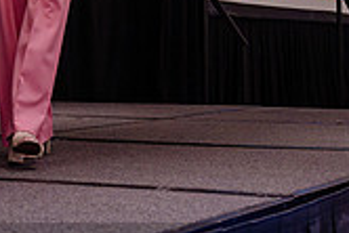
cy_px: -46
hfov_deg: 18.4
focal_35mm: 110
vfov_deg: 12.2
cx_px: 266
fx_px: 1067
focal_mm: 28
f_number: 2.8
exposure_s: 1/100
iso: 1600
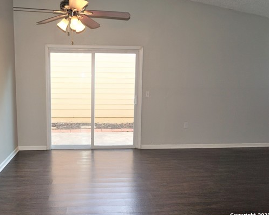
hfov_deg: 59.6
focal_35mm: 29
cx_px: 99
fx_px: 231
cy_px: 109
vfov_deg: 50.0
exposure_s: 1/60
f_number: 4
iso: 160
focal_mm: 16
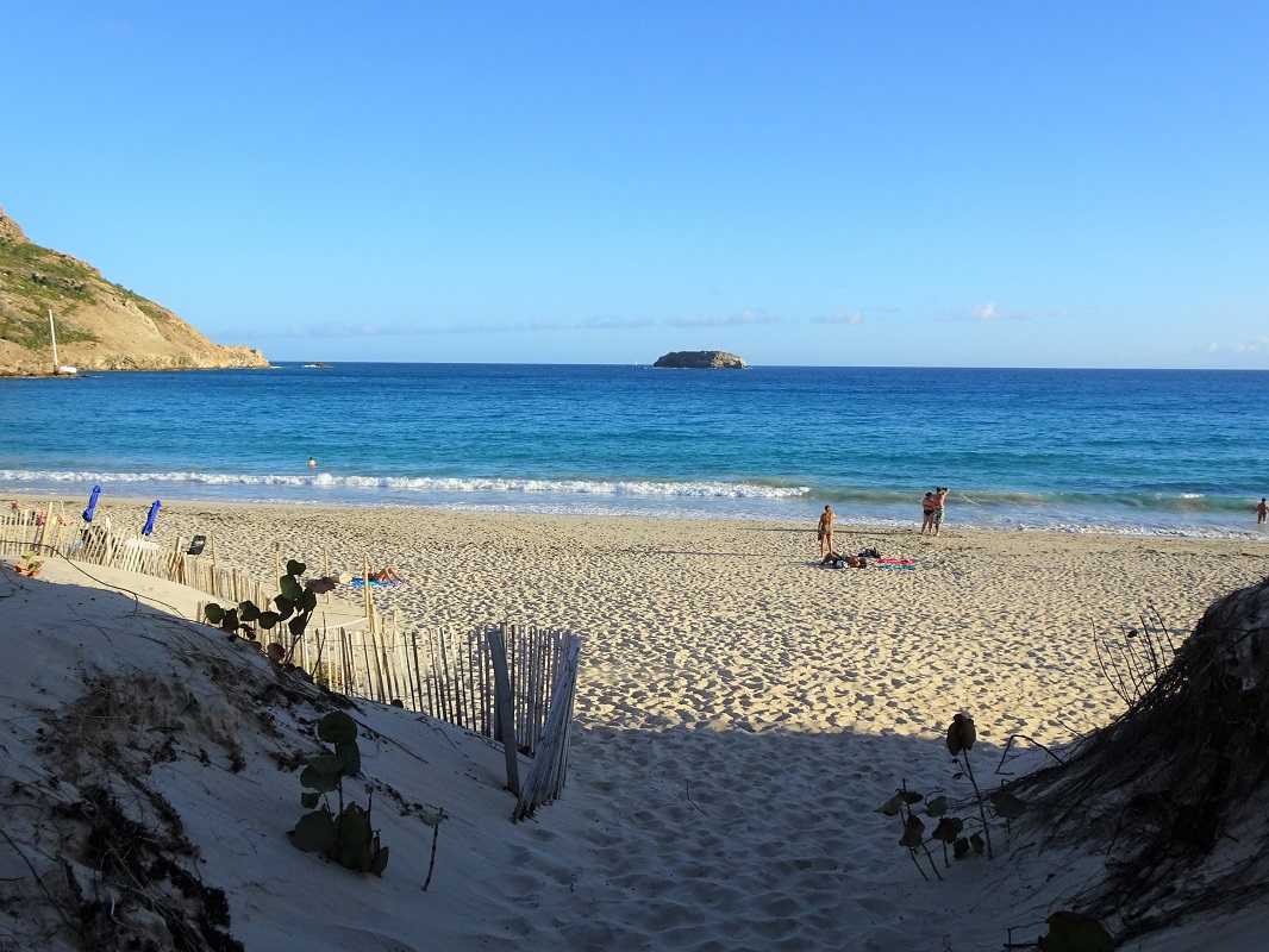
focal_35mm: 27
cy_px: 476
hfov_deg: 65.3
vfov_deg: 51.4
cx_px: 634
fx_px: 990
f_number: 3.5
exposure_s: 1/800
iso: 80
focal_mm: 4.6
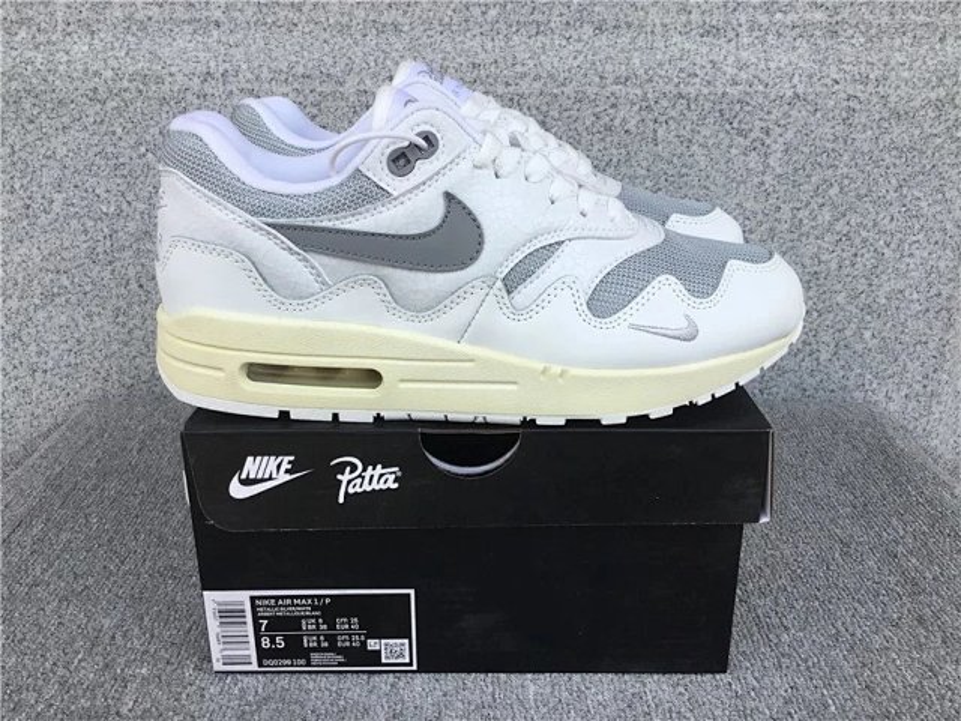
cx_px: 480
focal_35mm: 31
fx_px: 861
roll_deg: -0.1
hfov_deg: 58.4
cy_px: 360
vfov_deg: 45.4
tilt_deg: -20.0
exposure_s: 1/586
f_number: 2.4
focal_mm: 3.3
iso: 25
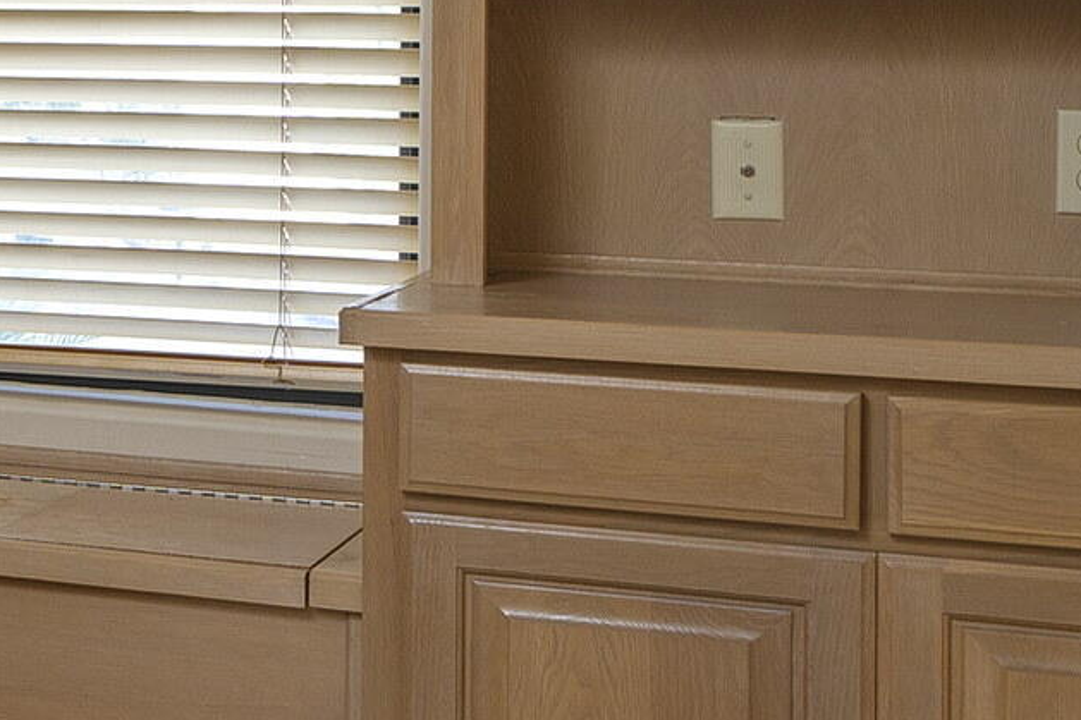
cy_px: -14
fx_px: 2672
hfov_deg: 19.7
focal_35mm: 89
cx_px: -571
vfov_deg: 15.1
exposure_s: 1/8
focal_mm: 20
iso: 200
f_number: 7.1
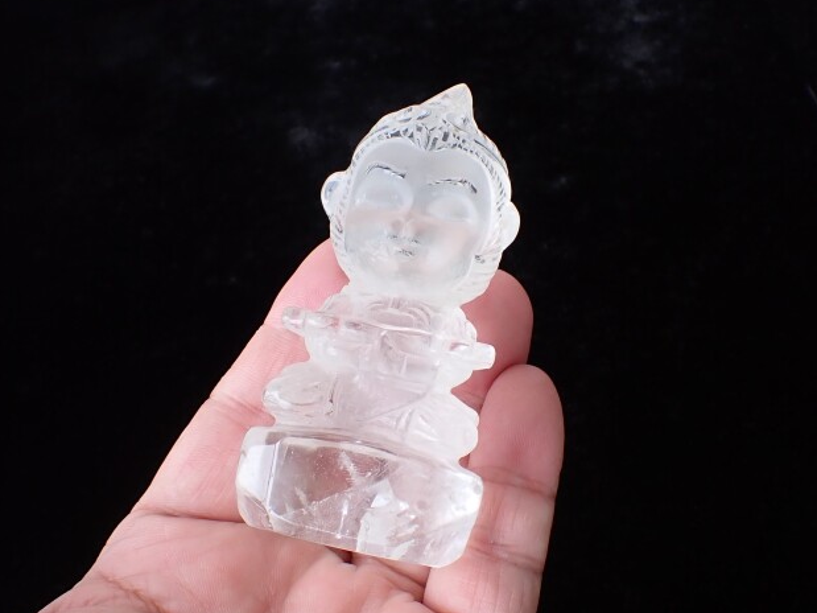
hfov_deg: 58.4
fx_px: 732
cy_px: 307
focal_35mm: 31
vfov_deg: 45.4
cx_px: 409
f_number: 3.2
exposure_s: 1/125
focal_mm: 5.4
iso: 160
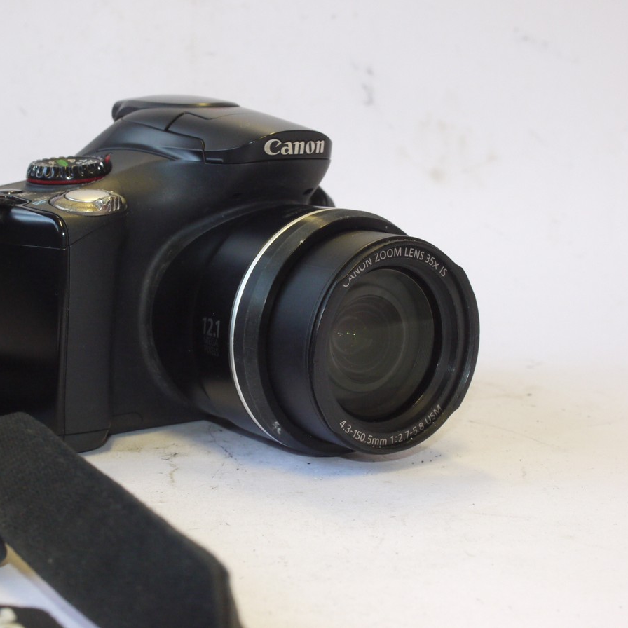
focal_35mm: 71
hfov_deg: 24.2
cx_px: 217
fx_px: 1457
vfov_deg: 24.3
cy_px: 313
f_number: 9
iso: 800
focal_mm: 30
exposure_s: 1/50
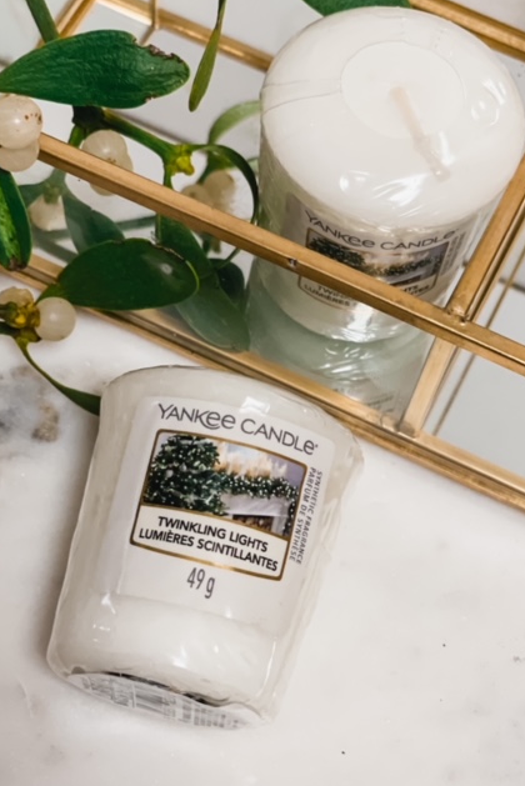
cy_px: 389
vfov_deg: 36.2
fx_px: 1202
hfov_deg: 24.6
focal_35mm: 55
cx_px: 250
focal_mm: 6
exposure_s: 1/100
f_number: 2
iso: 160
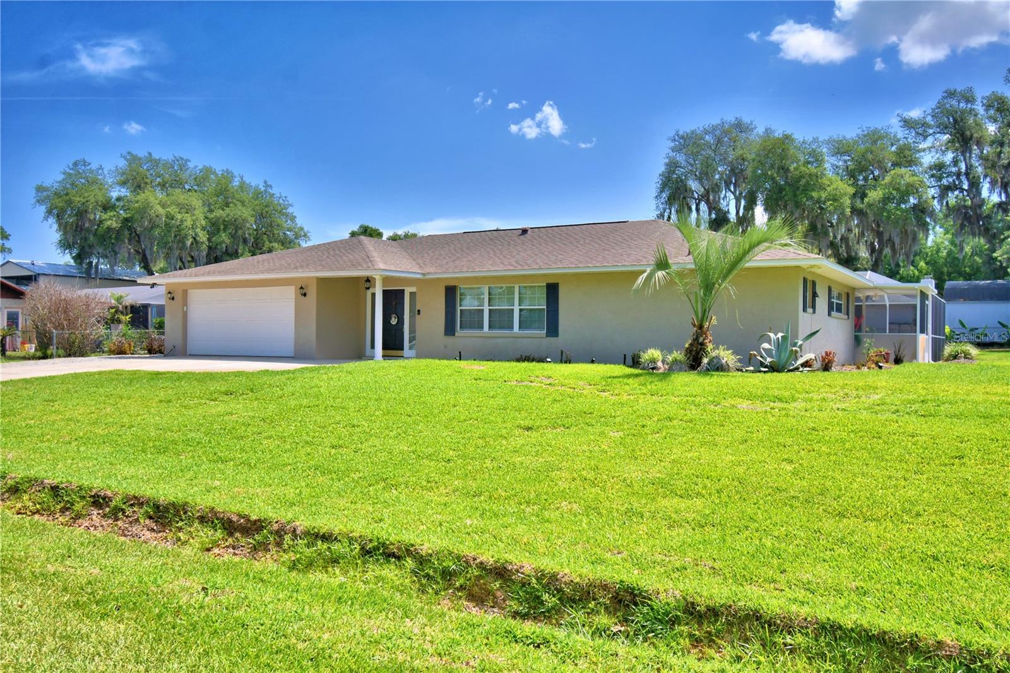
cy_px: 336
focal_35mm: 30
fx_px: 841
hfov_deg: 61.9
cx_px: 505
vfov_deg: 43.6
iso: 100
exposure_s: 1/800
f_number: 5.6
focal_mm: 20
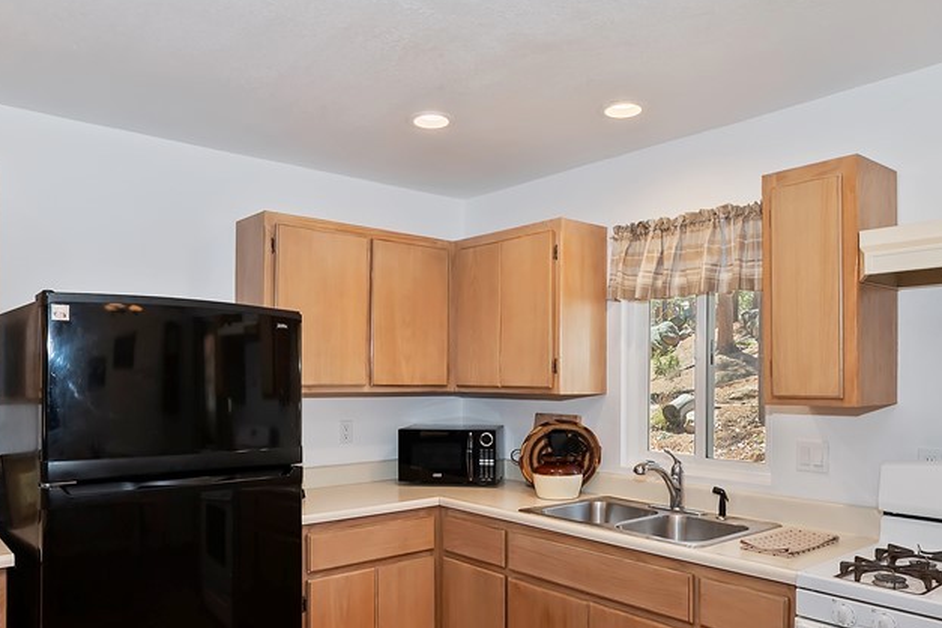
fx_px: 680
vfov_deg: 48.9
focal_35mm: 26
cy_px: 403
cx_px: 493
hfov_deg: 69.4
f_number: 8
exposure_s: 1/30
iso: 400
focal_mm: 10
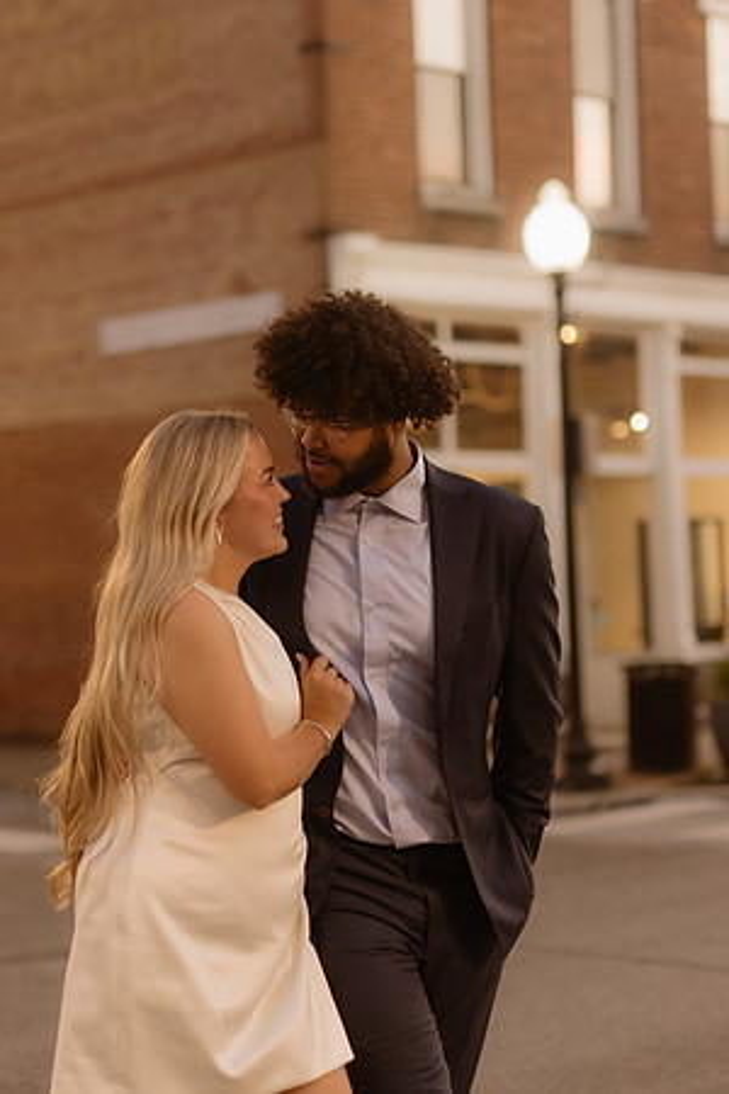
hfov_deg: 18.2
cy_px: 547
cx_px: 364
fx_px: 2278
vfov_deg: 27.0
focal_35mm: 75
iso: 800
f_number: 1.4
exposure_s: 1/160
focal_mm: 50
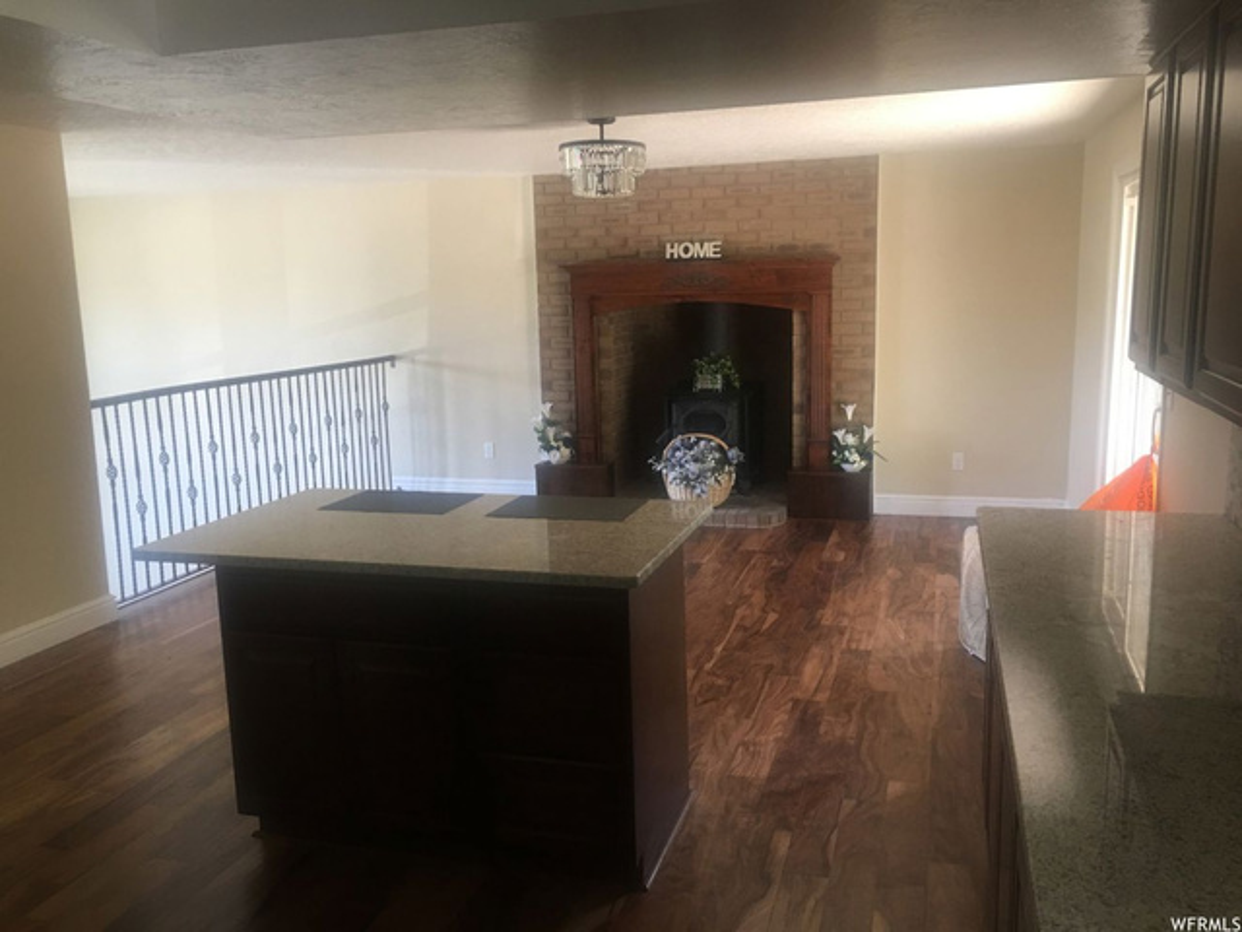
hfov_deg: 61.7
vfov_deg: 48.2
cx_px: 621
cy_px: 466
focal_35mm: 29
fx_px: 1041
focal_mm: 4.15
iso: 32
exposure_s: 1/15
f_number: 2.2
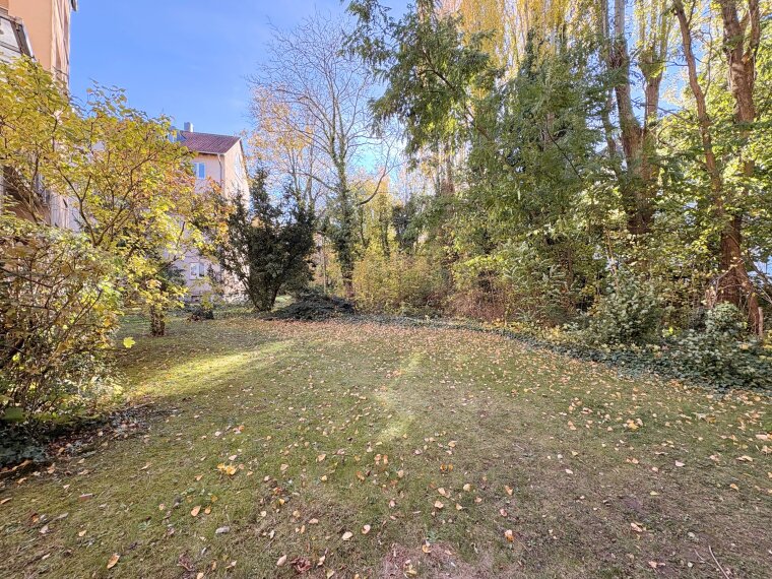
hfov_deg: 102.1
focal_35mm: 14
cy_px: 290
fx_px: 312
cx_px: 386
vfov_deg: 85.7
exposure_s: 1/132
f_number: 2.2
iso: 64
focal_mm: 2.22
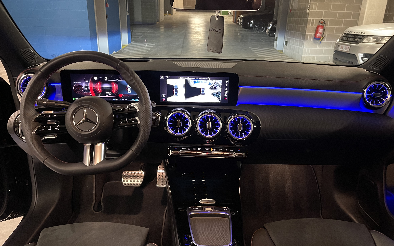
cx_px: 197
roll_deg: -2.0
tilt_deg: -22.0
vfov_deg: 45.9
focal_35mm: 27
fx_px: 290
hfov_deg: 68.4
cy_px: 136
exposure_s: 1/30
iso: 640
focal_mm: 5.1
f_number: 1.6
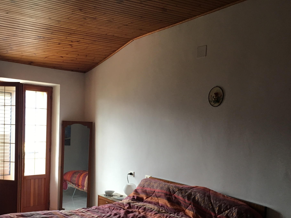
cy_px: 153
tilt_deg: -5.3
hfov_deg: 45.5
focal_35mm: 41
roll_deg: -2.1
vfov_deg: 34.7
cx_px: 112
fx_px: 345
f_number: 2.2
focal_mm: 4.15
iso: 50
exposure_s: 1/33
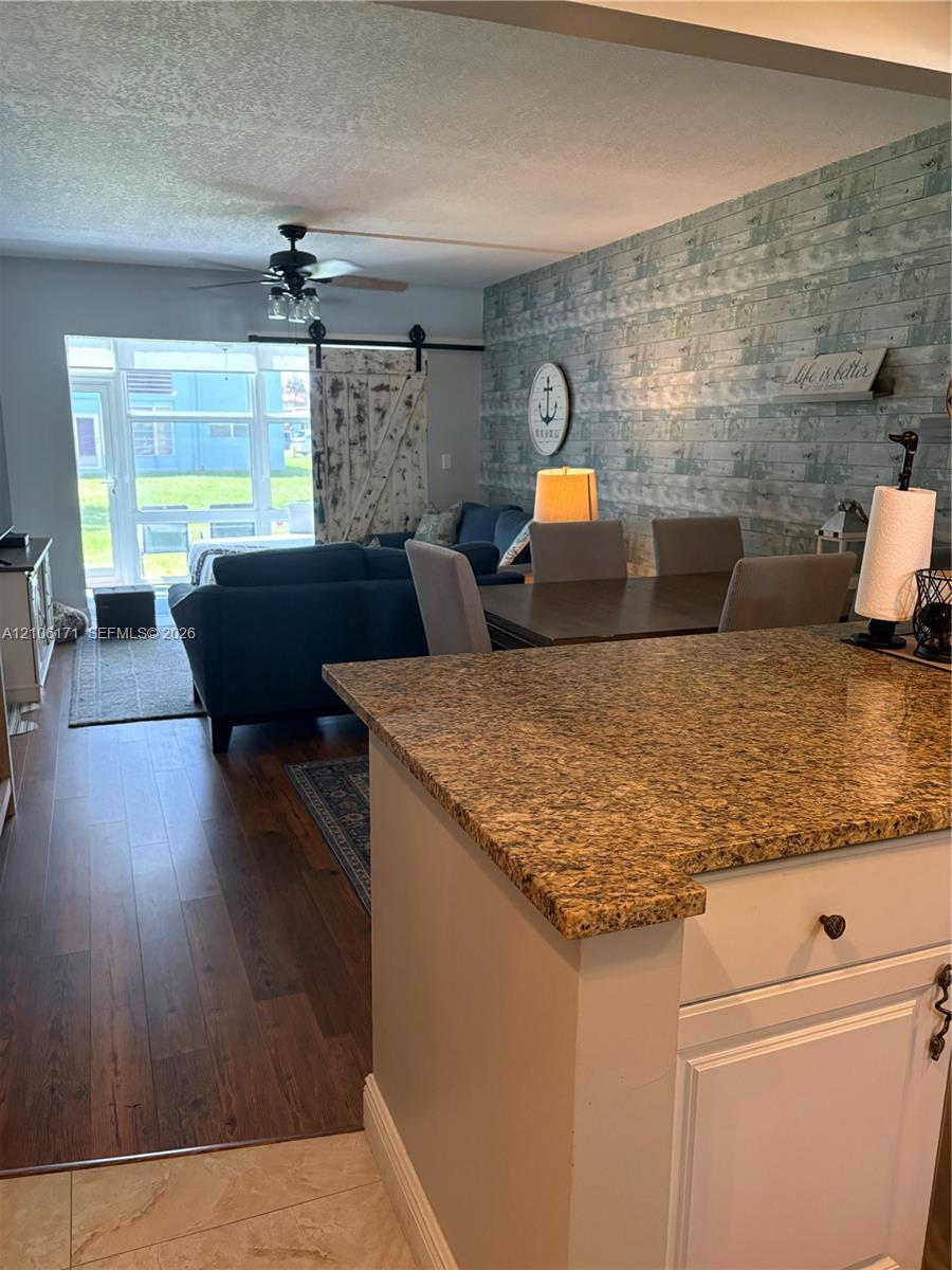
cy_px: 635
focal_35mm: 26
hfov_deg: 53.1
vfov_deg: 67.3
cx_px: 476
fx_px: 953
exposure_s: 1/60
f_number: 1.6
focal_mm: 5.96
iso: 250
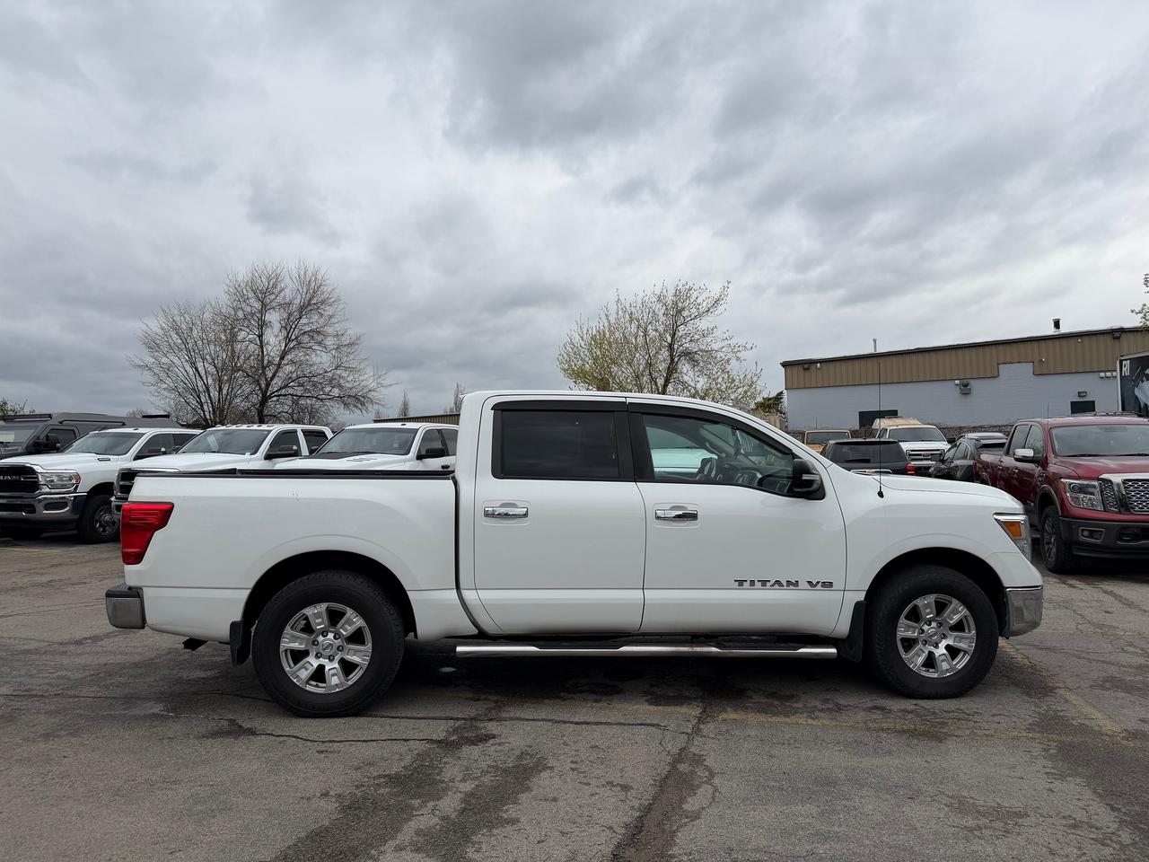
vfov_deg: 56.8
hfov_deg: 71.6
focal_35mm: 24
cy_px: 431
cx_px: 574
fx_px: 797
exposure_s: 1/4167
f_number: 1.78
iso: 80
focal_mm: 6.76
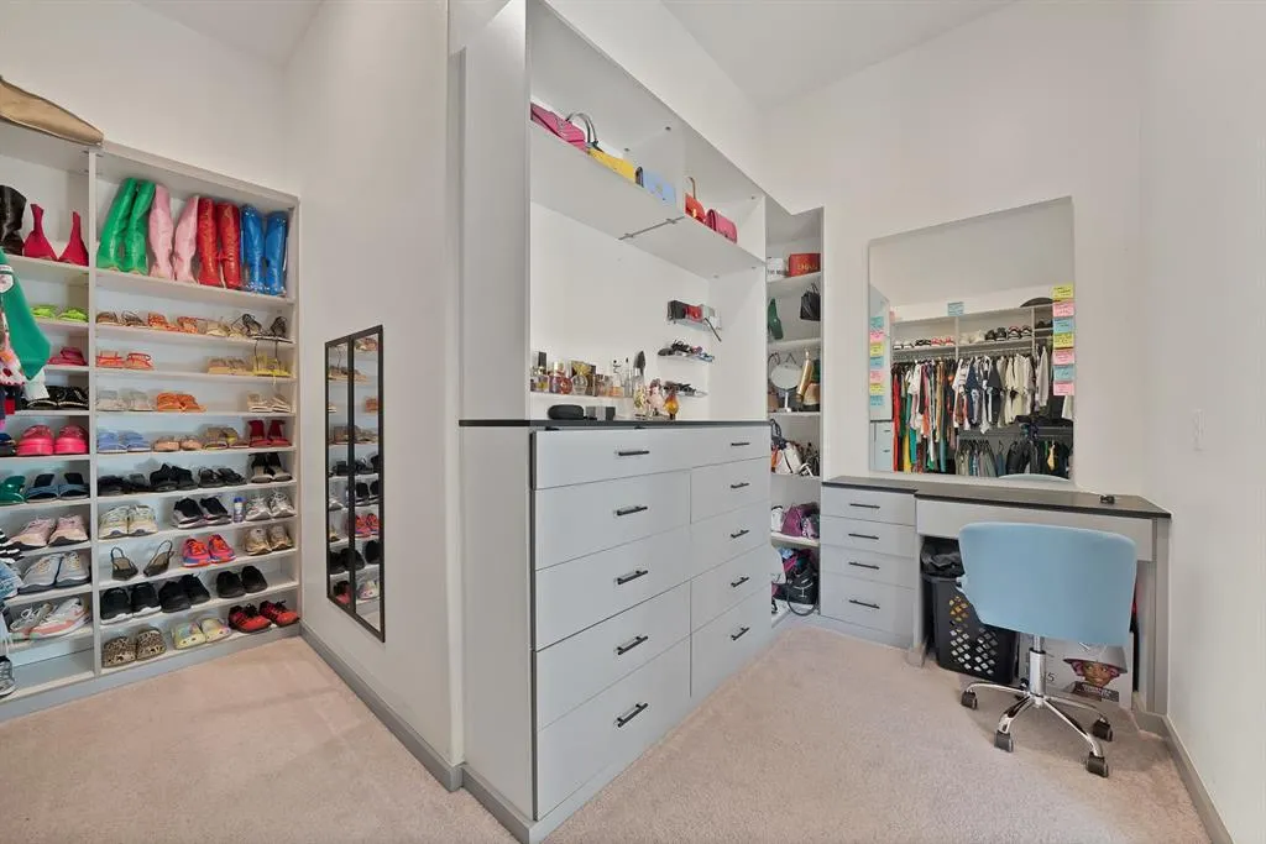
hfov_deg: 112.6
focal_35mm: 12
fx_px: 422
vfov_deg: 90.0
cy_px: 422
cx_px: 633
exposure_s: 1/1.25
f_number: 9
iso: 640
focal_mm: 12
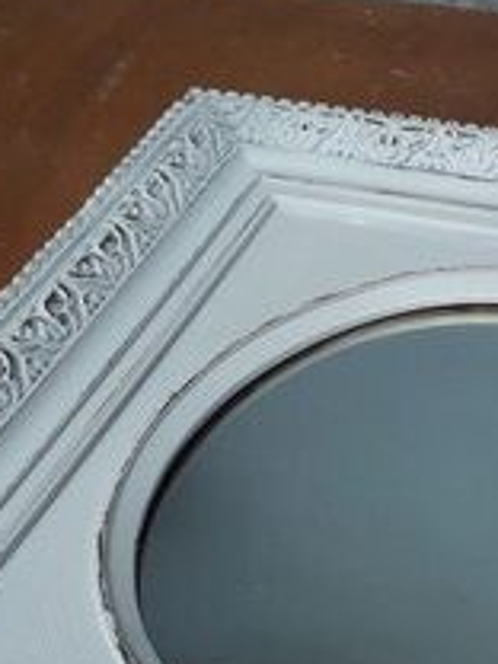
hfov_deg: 18.7
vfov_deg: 23.9
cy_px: 667
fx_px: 1496
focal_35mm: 78
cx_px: 418
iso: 40
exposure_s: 1/157
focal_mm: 3.6
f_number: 1.9
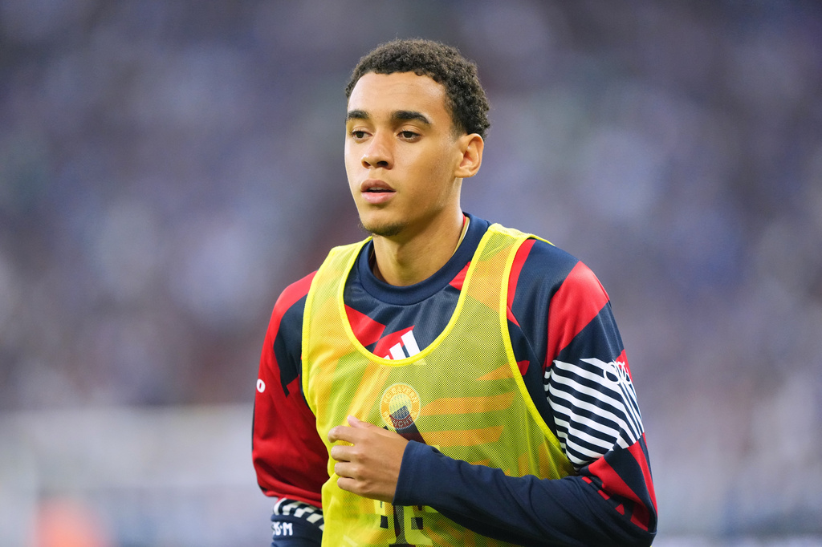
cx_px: 411
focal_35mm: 400
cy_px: 274
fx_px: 9130
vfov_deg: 3.4
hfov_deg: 5.2
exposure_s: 1/2000
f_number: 2.8
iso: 6400
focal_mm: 400
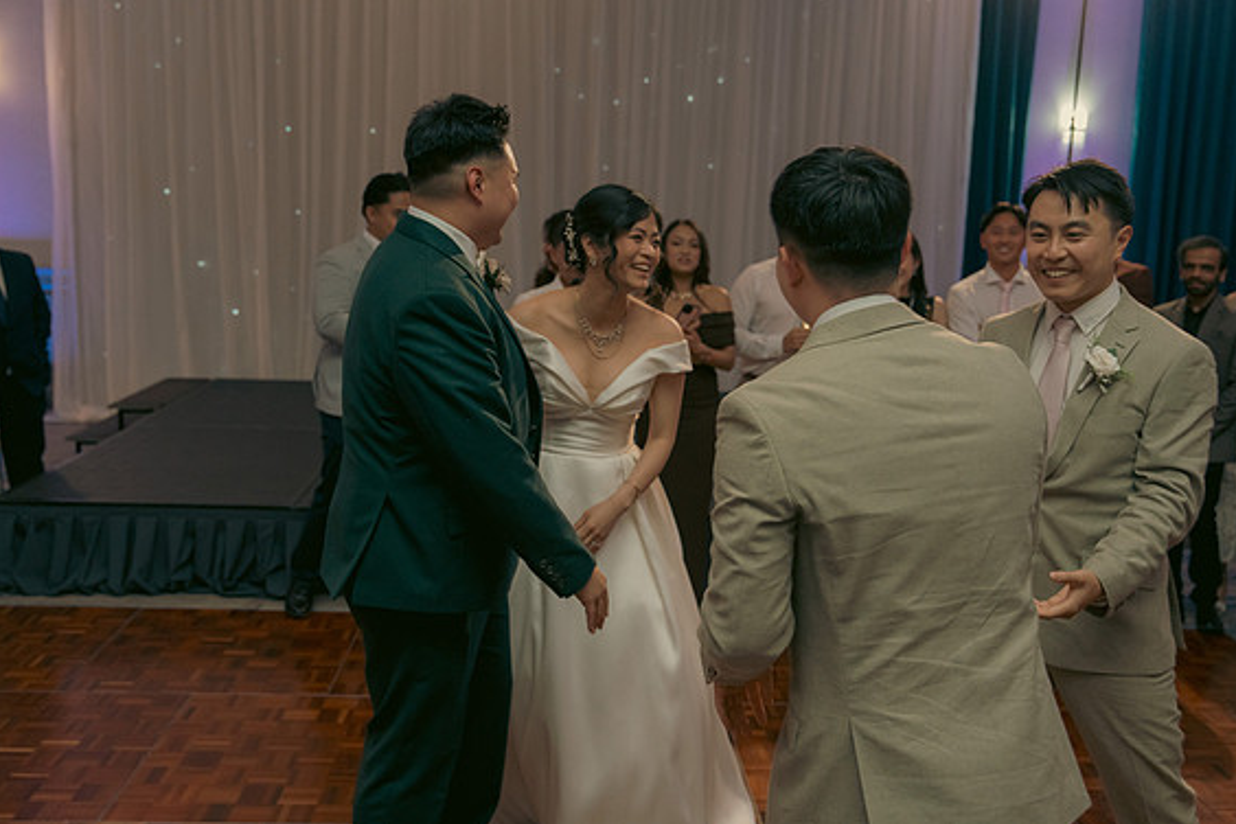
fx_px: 1236
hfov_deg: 53.1
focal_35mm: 36
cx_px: 614
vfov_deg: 36.9
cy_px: 404
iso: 2500
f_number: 3.5
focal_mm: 35
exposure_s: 1/160
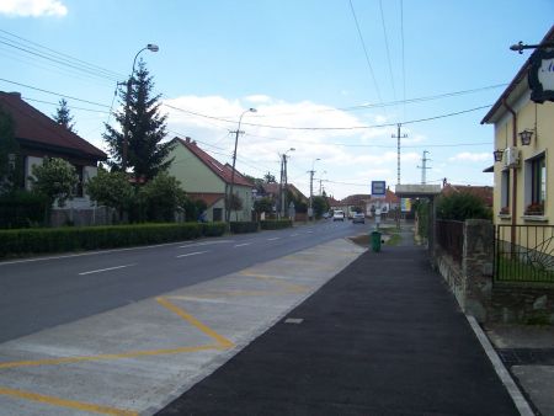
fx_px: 544
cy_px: 208
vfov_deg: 41.8
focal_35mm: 34
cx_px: 277
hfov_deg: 53.9
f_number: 5.6
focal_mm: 5.6
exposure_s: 1/350
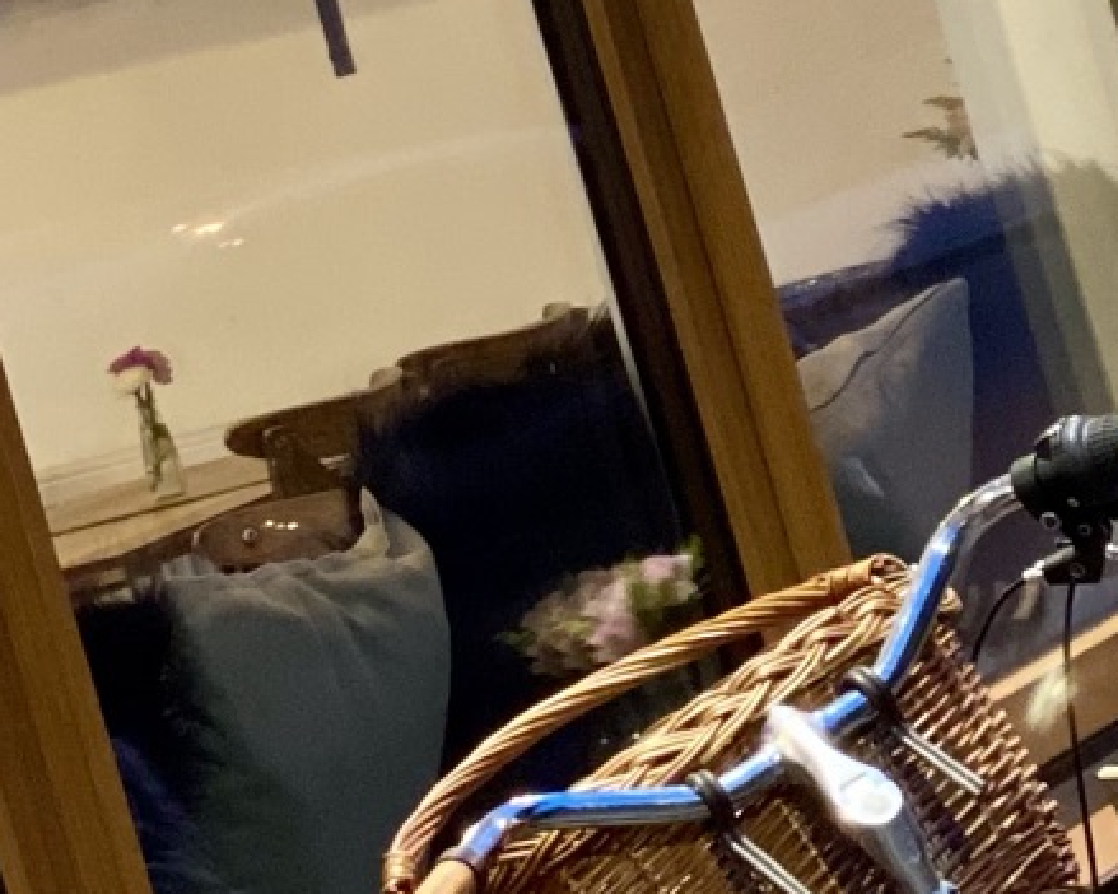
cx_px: 565
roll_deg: +15.8
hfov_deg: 8.2
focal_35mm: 237
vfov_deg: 6.5
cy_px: -20
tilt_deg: +0.3
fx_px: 7840
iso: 400
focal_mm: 6
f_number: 2
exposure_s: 1/25
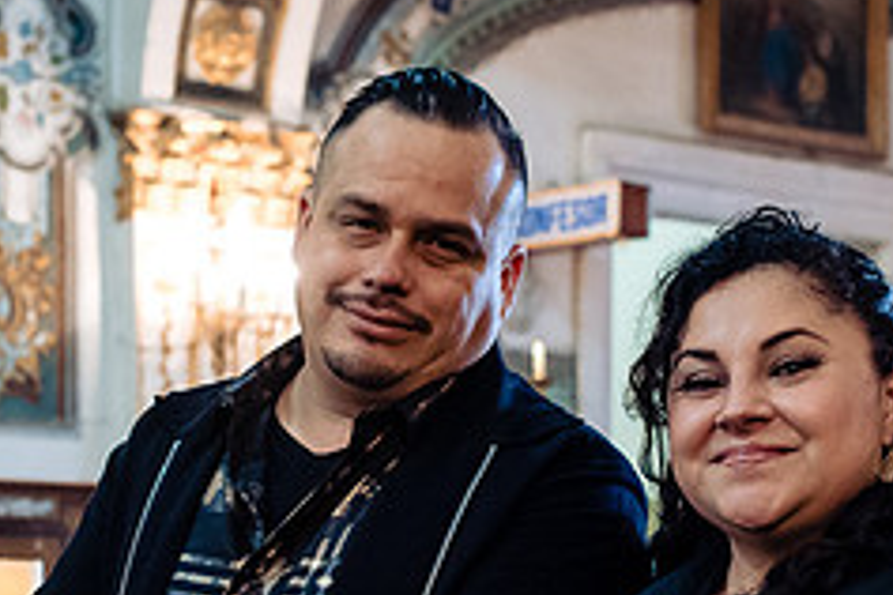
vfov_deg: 12.0
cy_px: 578
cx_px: 275
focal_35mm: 113
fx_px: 2803
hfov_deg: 18.0
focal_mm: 35
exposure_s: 1/100
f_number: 3.5
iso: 2000
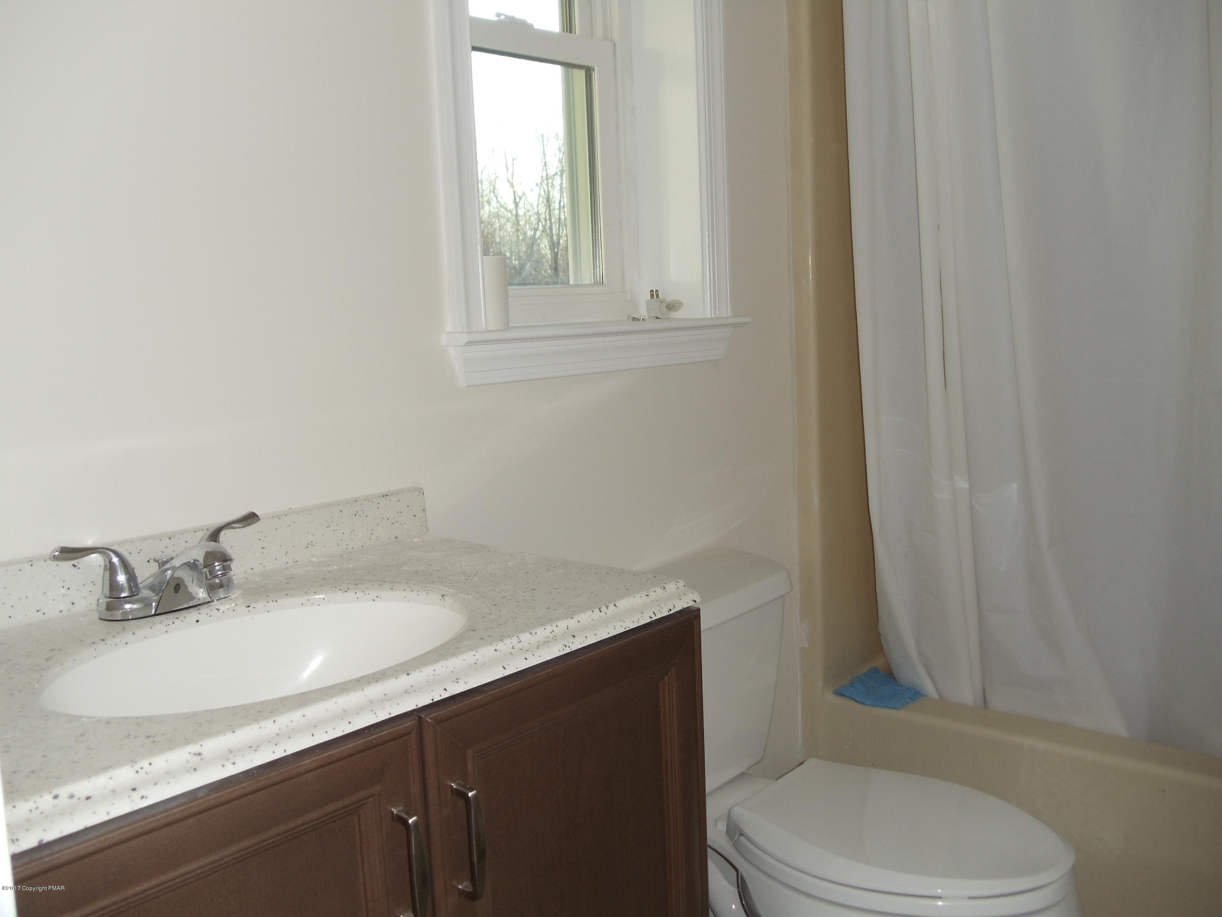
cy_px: 458
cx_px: 611
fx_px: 1553
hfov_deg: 42.9
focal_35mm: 44
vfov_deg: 32.9
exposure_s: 1/30
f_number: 3.5
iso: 80
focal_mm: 6
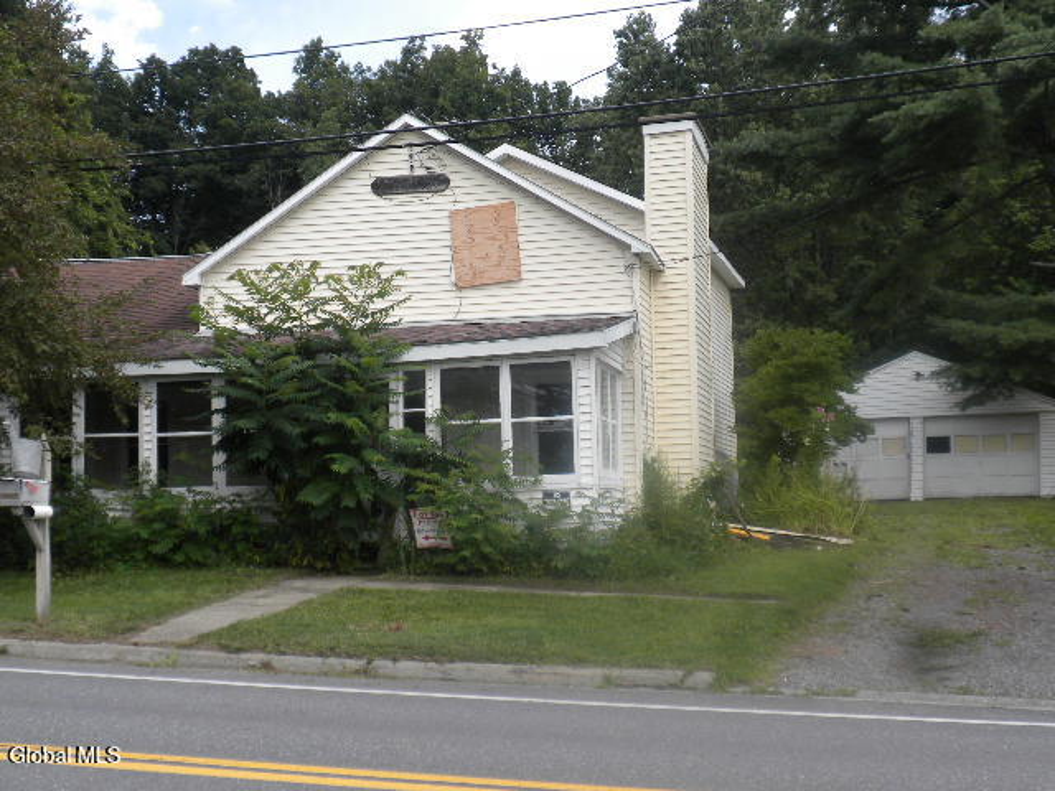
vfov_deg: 28.0
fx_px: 1585
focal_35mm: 52
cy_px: 396
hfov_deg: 36.8
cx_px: 528
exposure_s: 1/297
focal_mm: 9.1
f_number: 4.3
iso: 64
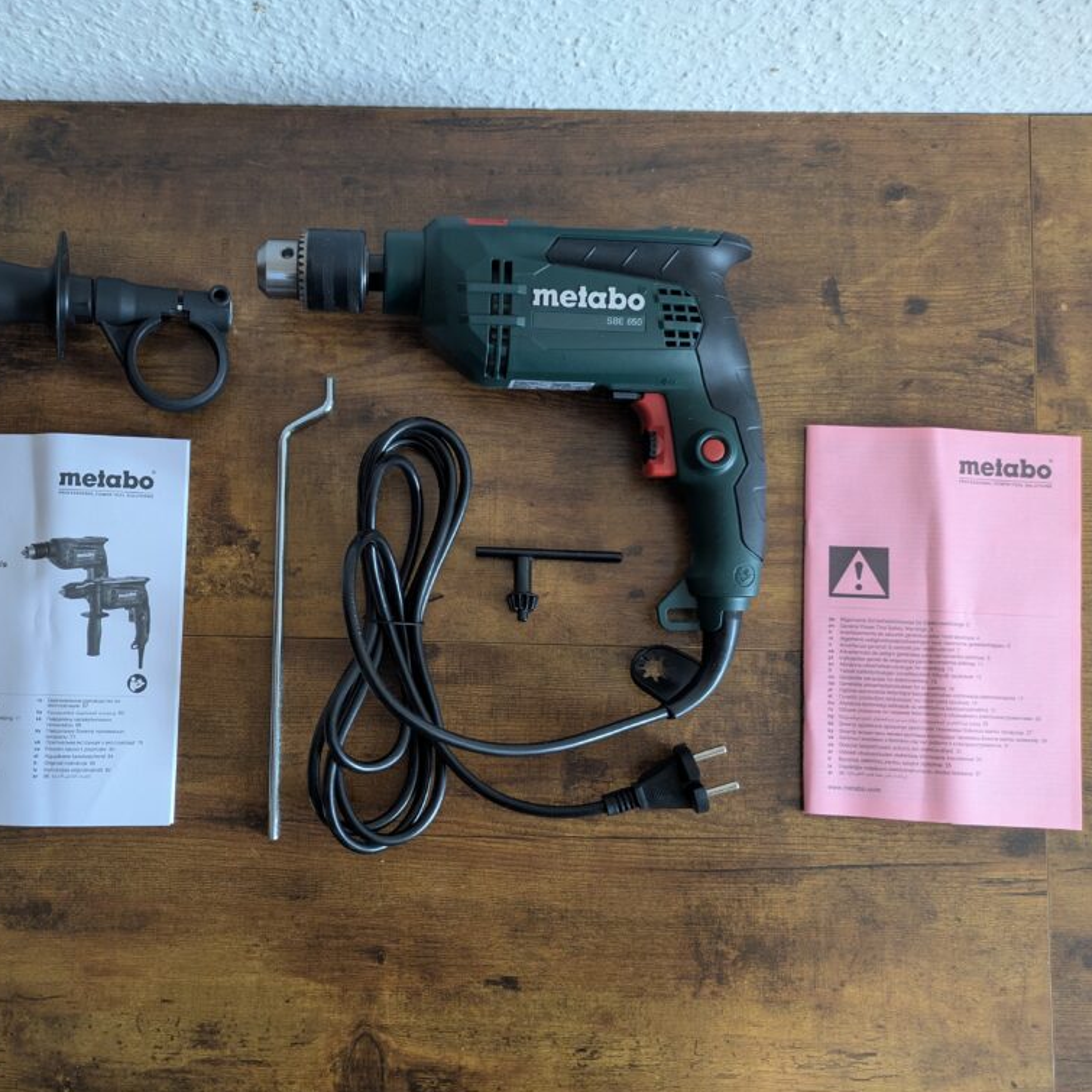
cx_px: 422
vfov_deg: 54.0
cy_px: 546
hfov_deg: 53.5
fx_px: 1071
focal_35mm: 30
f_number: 1.89
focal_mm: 5.43
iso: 348
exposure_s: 1/25
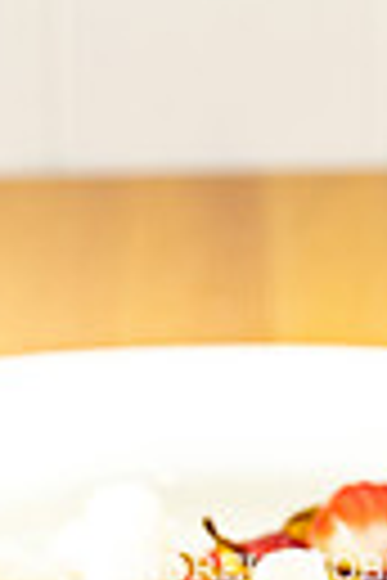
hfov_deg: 7.8
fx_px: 2822
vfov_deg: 11.7
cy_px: 180
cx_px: 302
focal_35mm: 175
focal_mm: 50
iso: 64
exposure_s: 1/20
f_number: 8
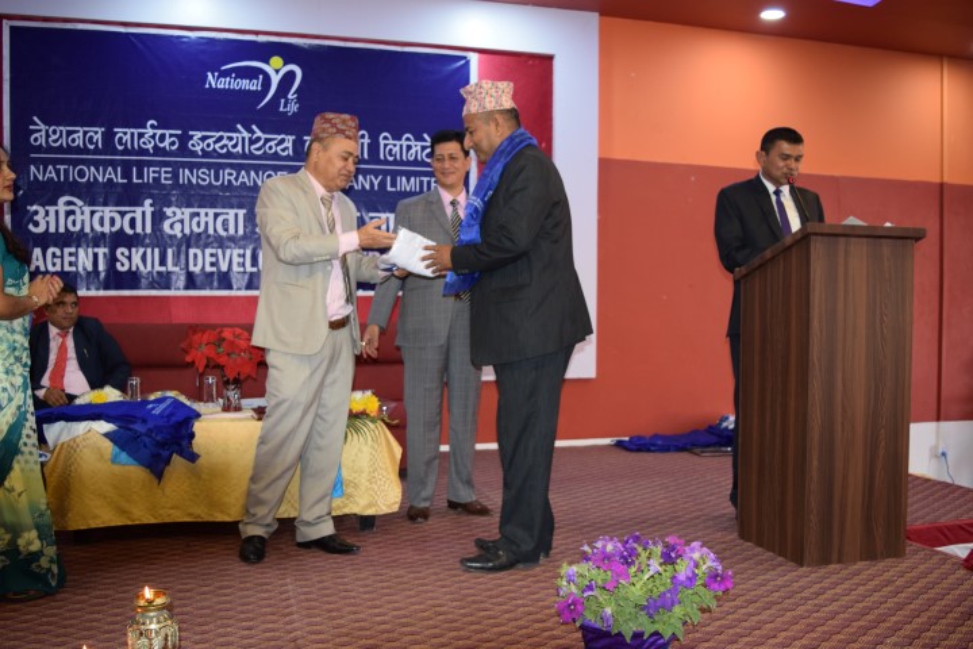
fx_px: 892
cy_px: 324
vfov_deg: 40.0
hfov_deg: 57.2
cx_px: 486
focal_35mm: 33
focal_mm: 22
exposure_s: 1/60
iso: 900
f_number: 3.8
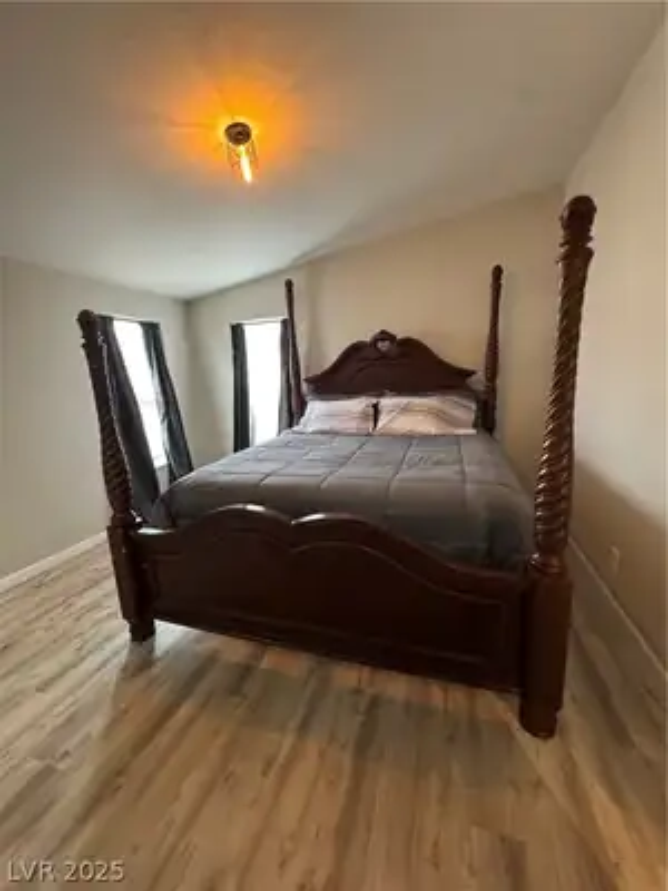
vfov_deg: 102.1
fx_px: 360
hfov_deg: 85.7
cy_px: 446
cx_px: 334
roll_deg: +2.7
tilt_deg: -10.2
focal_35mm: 14
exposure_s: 1/60
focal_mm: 2.22
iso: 800
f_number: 2.2
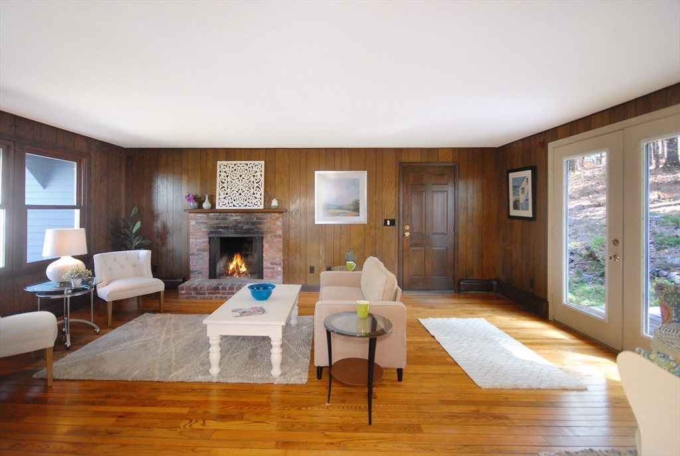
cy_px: 228
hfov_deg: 94.9
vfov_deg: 72.2
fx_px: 312
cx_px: 340
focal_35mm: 16
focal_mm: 11
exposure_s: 1/15
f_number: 4.5
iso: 800
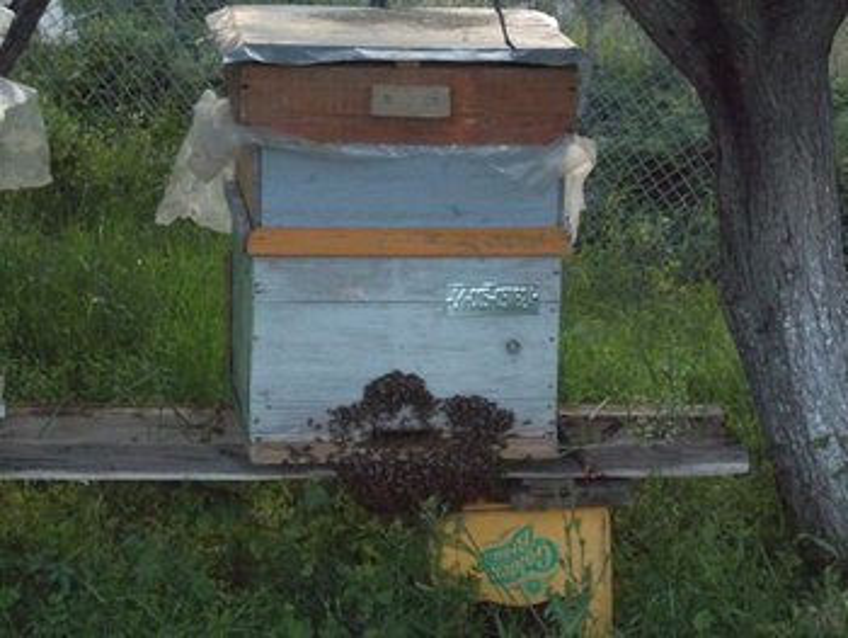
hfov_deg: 15.2
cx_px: 424
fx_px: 3187
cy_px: 319
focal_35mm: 130
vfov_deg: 11.4
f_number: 6.5
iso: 800
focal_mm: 23
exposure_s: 1/60
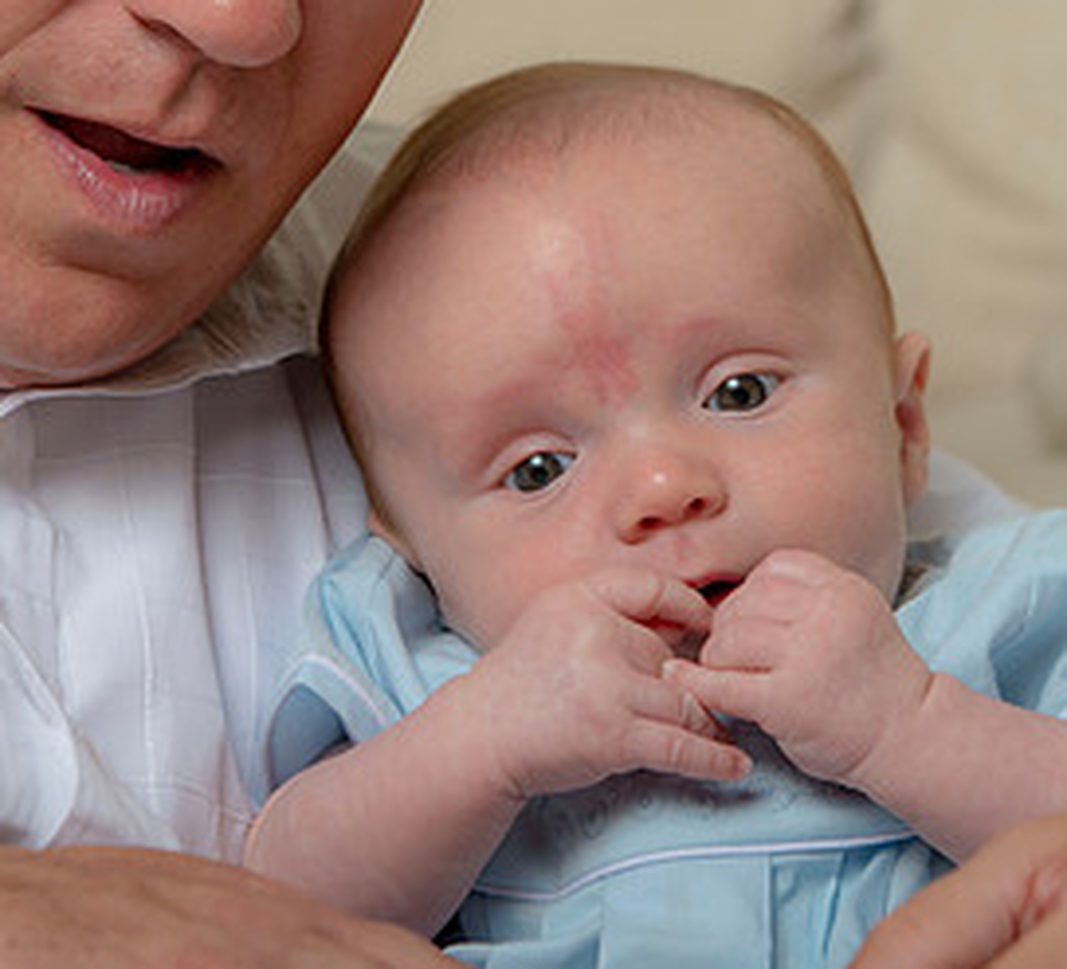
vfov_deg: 5.6
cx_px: 416
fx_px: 9926
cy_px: 306
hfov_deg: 6.2
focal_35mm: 298
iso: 250
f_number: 5.6
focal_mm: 135
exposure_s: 1/200
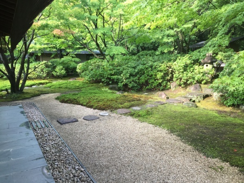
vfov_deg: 48.2
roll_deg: +0.5
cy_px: 92
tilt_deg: -8.6
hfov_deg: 61.7
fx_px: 204
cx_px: 122
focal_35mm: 29
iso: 50
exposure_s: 1/120
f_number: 2.2
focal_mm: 4.15
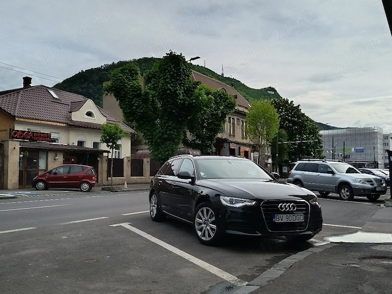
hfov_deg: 50.1
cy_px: 147
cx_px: 196
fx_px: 419
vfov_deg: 38.7
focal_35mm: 37
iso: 51
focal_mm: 5.27
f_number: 1.7
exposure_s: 1/625
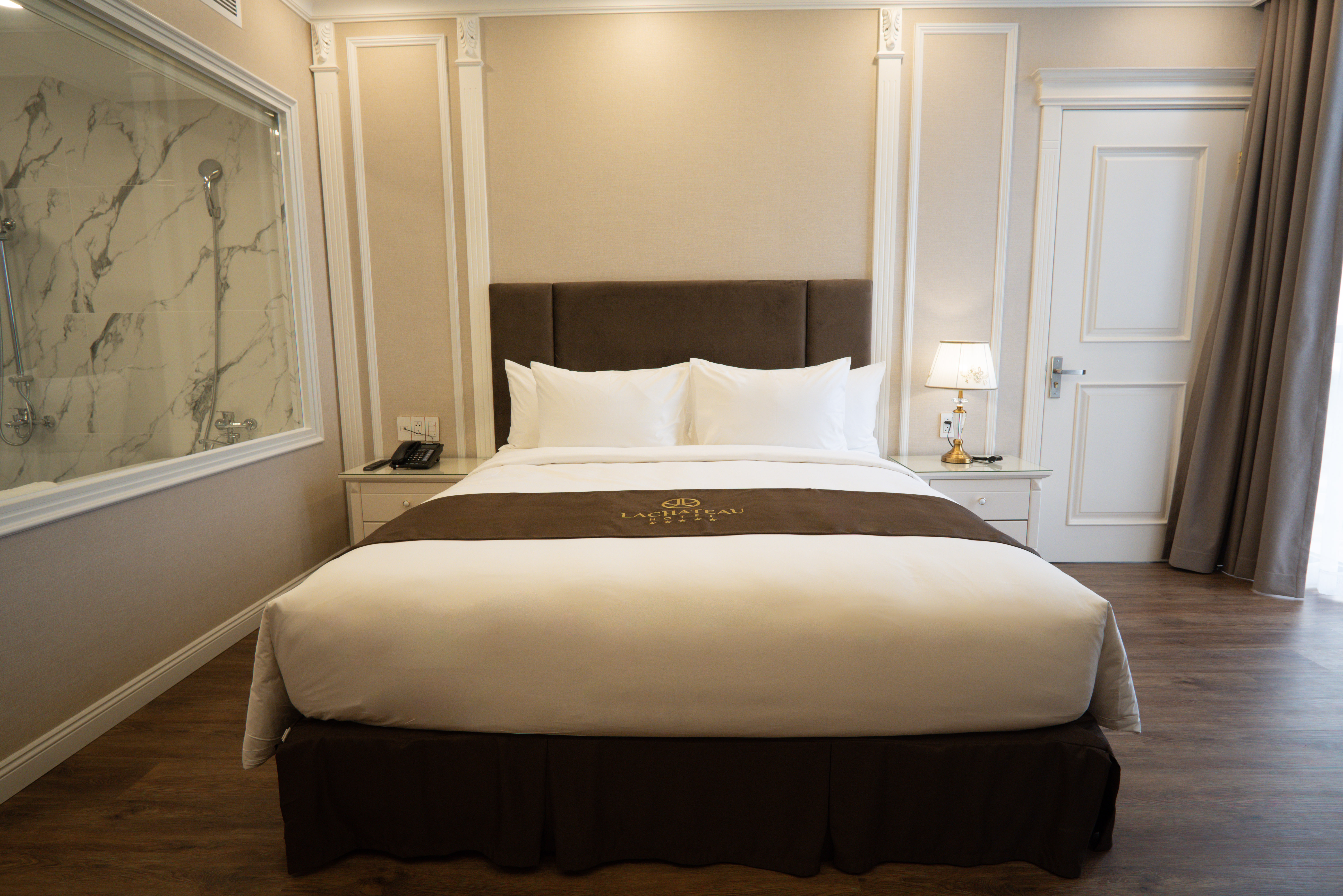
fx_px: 671
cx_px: 672
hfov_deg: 90.0
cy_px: 448
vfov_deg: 67.4
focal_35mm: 18
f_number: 5
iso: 500
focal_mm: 12
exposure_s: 1/80
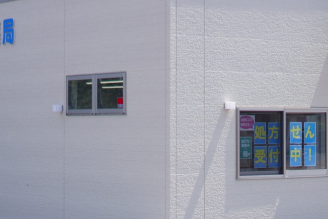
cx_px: 266
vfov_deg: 10.8
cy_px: 94
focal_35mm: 127
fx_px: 1159
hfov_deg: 16.0
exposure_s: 1/4000
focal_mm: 35
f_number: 1.8
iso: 100
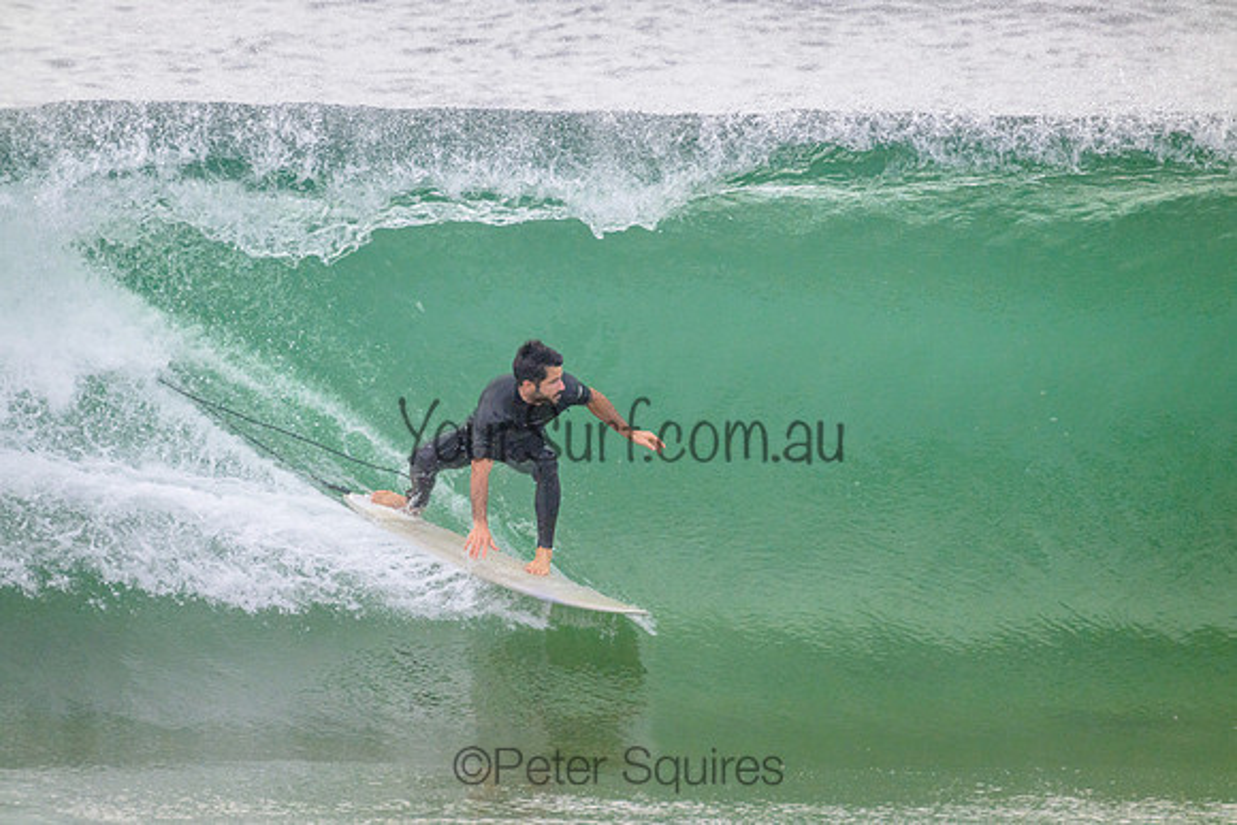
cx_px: 618
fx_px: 27494
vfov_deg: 1.7
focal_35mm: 800
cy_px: 412
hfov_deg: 2.6
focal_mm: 800
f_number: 11
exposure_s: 1/2000
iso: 2200
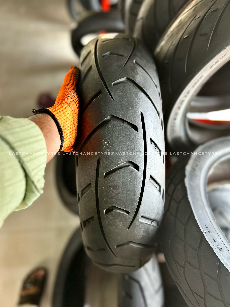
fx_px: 230
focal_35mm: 26
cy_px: 154
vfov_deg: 67.3
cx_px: 115
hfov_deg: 53.1
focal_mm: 5.7
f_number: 1.5
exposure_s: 1/50
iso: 100
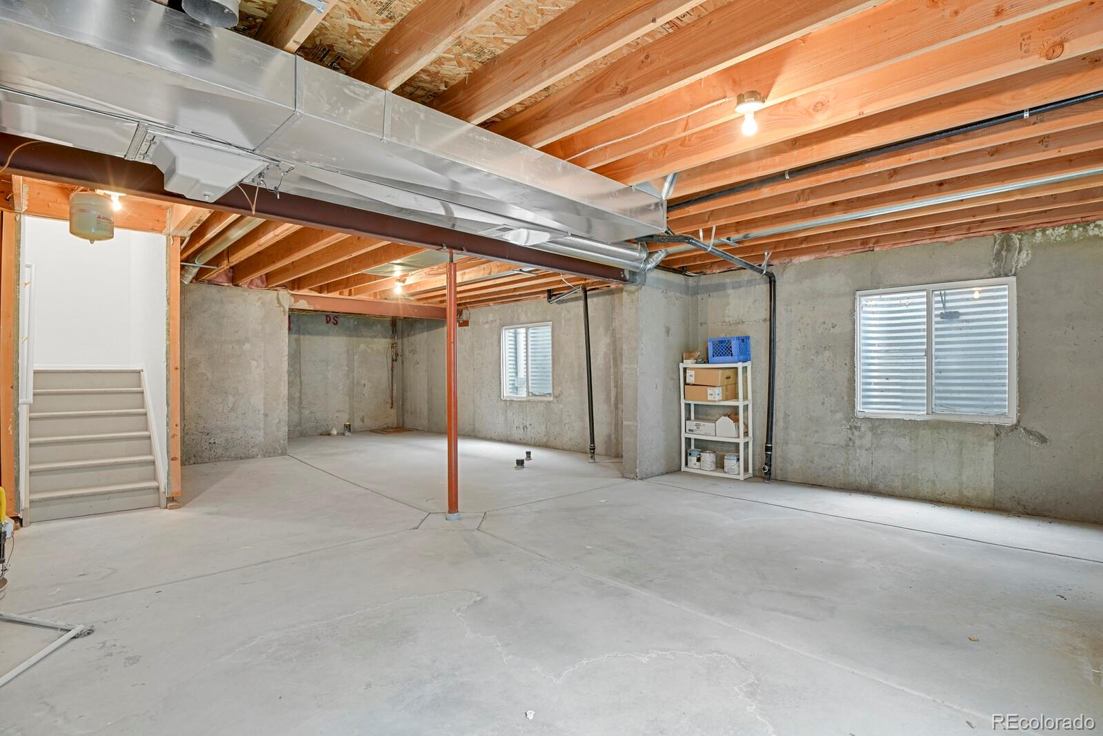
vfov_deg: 70.4
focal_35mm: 17
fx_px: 521
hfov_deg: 93.3
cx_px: 552
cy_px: 368
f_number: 8
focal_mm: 17
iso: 250
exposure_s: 30
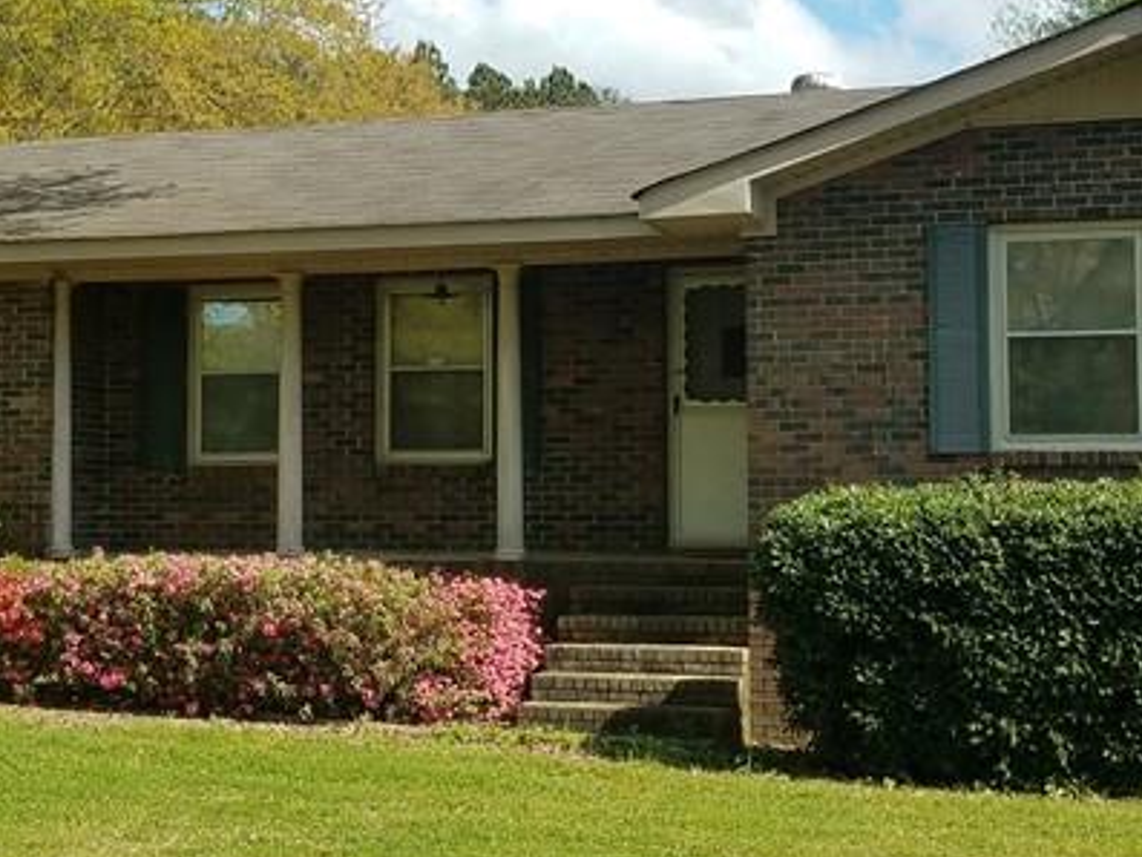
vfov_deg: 21.9
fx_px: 2211
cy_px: 293
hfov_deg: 28.7
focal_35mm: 67
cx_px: 362
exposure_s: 1/1752
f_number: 1.7
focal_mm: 4.2
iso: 40
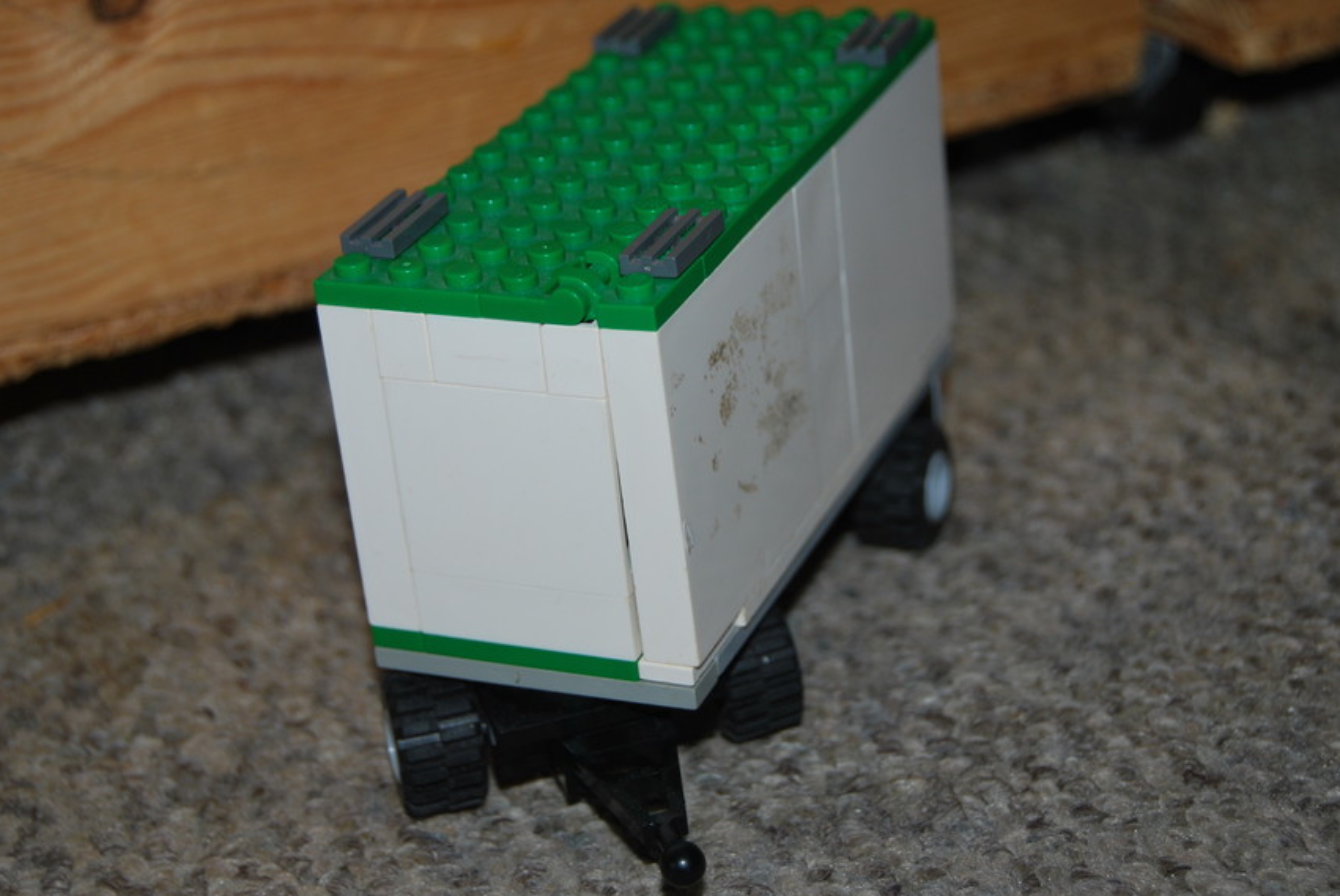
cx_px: 693
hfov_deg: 27.7
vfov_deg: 18.7
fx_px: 2719
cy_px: 435
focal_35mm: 73
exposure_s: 1/60
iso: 200
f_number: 5.3
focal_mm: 46
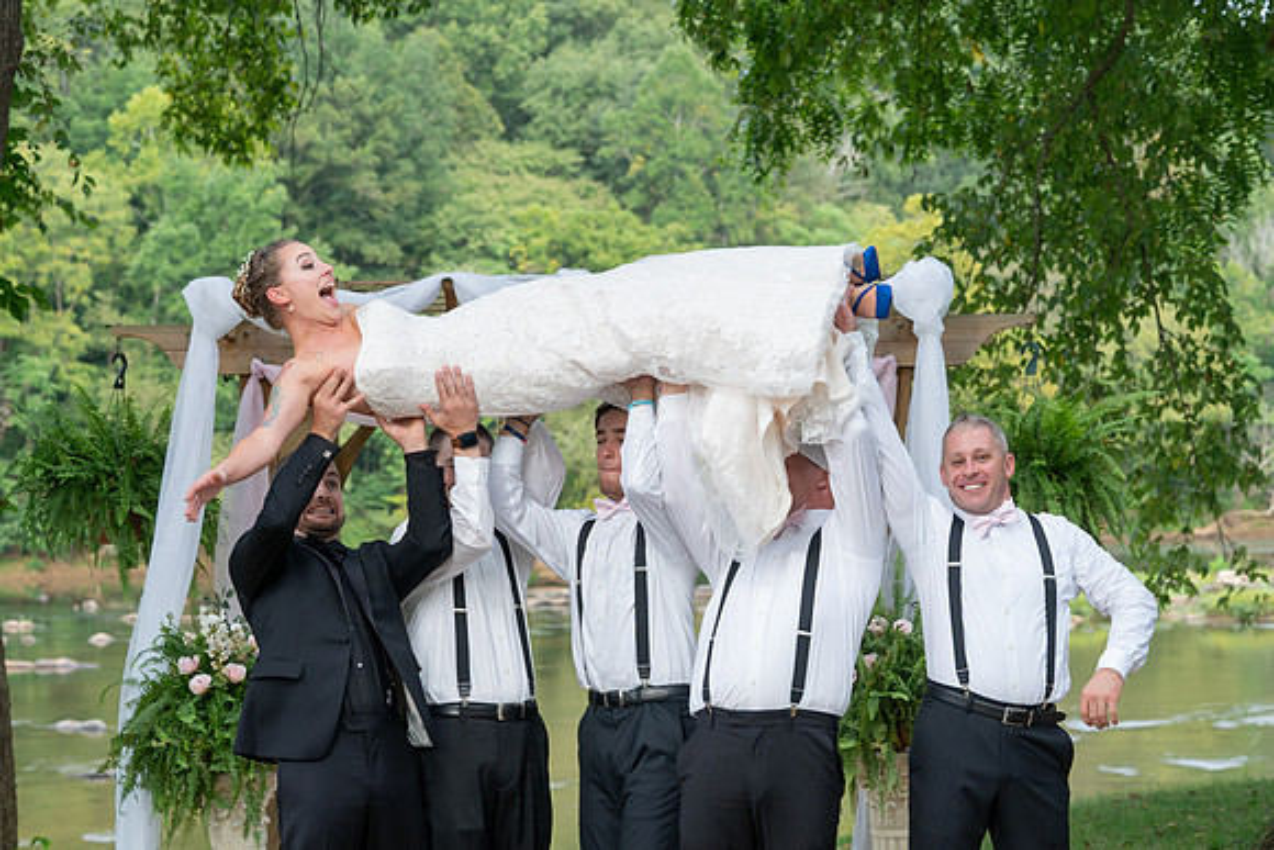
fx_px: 2846
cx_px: 637
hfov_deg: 25.2
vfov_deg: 17.0
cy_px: 425
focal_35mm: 80
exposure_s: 1/200
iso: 640
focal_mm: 80
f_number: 5.6
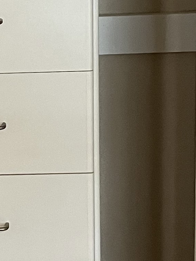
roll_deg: +2.8
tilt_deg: -15.2
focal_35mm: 138
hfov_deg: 10.5
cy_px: 49
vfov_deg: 14.2
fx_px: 1042
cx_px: -65
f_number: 1.6
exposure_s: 1/60
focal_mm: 5.1
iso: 320
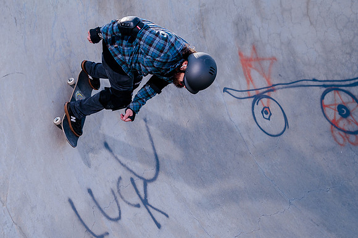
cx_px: 138
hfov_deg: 28.6
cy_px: 104
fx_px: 699
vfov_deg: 19.3
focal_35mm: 70
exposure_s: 1/500
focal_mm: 48
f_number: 5
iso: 320
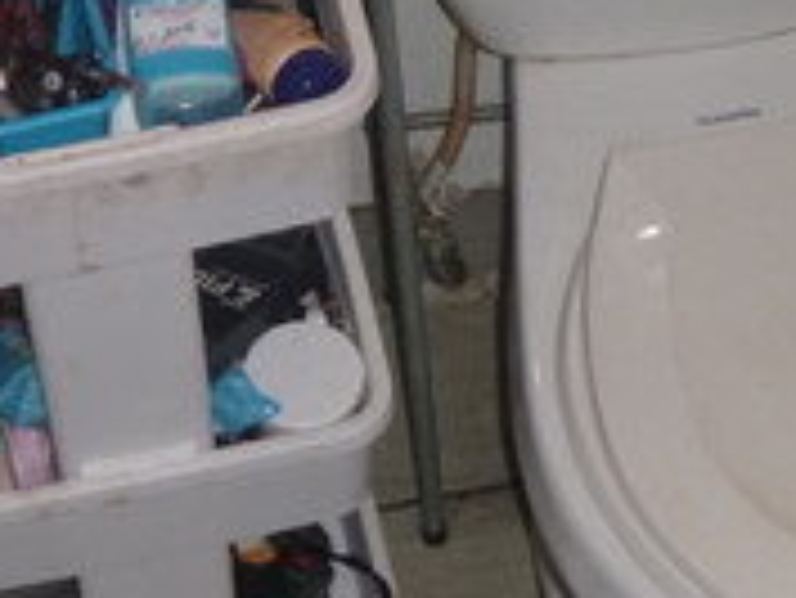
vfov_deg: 11.3
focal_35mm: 130
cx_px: 463
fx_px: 2991
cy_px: 58
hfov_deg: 15.2
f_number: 4.4
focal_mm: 6.4
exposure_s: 1/60
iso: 200
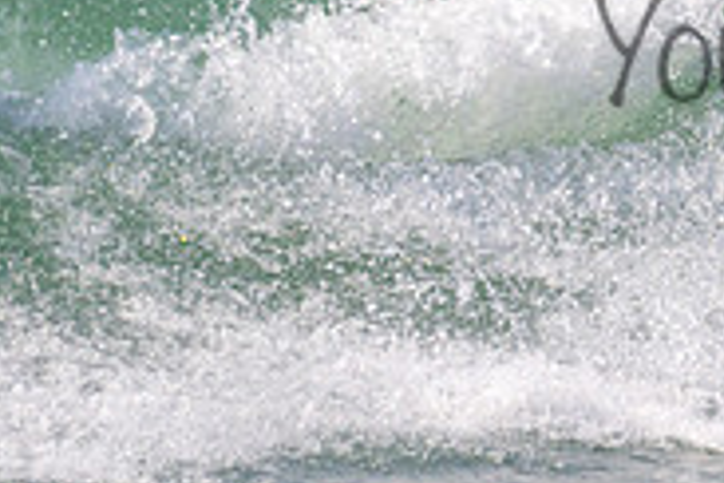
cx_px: 1001
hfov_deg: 0.9
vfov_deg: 0.6
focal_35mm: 2221
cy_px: 10
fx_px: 44663
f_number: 11
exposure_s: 1/2000
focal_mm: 700
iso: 900
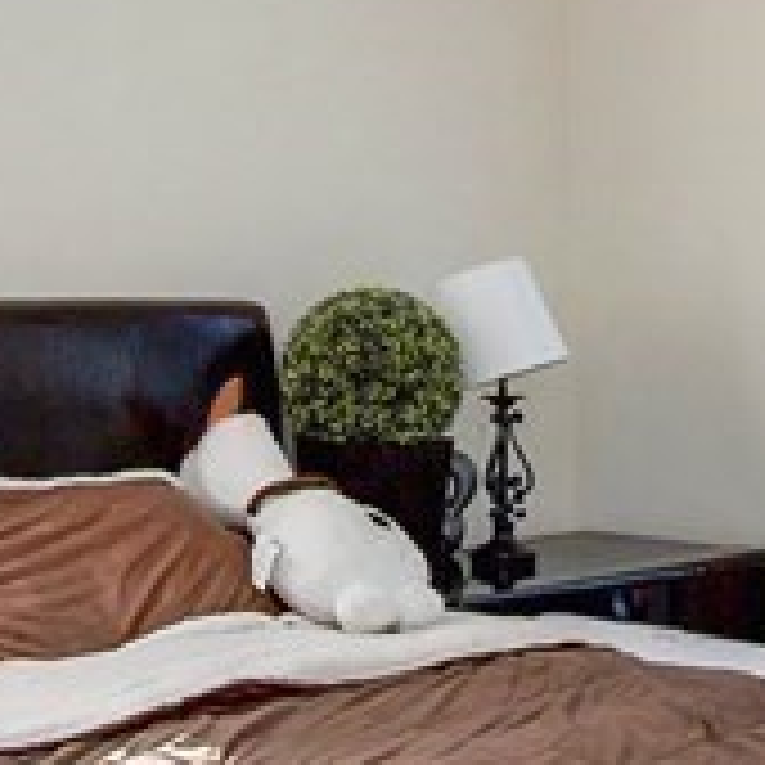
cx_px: 400
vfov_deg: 22.4
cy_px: 245
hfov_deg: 22.5
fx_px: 1925
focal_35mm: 77
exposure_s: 1/125
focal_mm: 10
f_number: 5.6
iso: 400
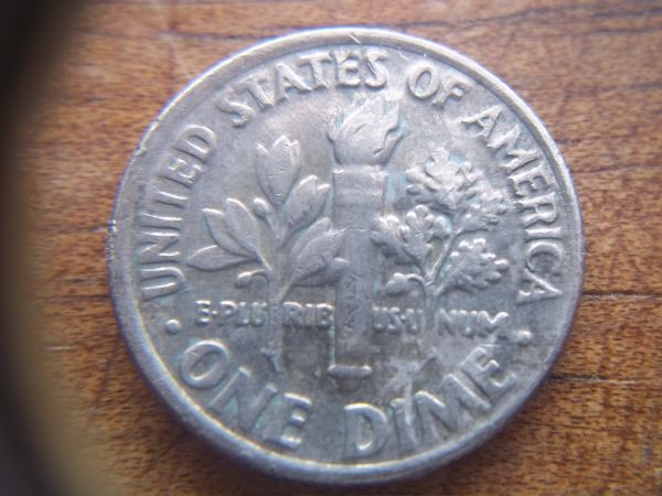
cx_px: 331
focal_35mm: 36
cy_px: 248
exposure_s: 1/80
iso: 80
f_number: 3.1
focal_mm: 6.5
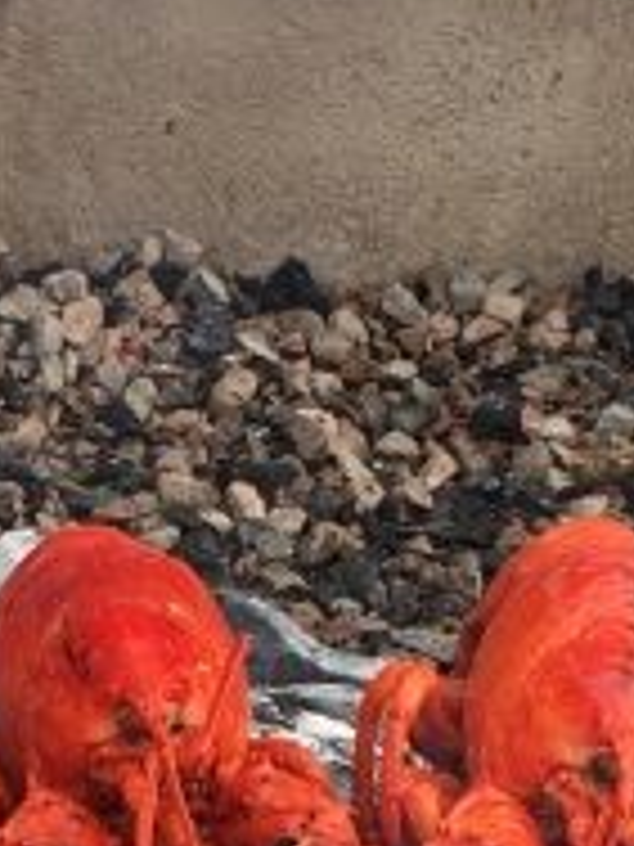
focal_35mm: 158
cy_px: 1179
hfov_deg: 9.2
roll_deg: -5.6
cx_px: -265
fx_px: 3858
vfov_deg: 12.0
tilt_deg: -35.2
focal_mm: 4.15
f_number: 2.2
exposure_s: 1/760
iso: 32
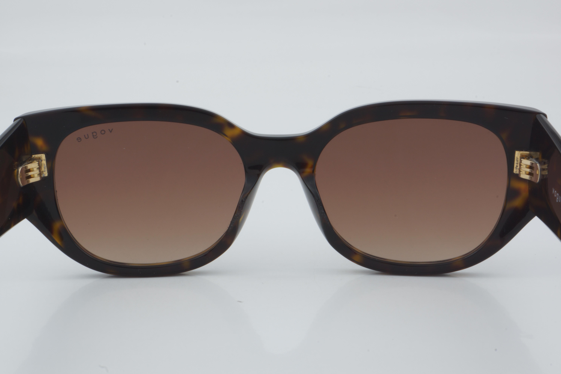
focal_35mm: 75
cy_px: 187
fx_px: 1169
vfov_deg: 18.2
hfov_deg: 27.0
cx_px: 280
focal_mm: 50
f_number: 32
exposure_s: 1/3
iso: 100
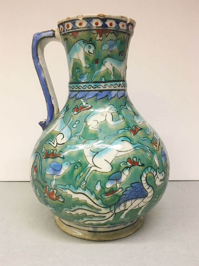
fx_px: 238
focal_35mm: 31
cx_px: 97
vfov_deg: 58.4
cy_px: 134
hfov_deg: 45.4
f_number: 2.2
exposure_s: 1/30
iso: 125
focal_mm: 4.15
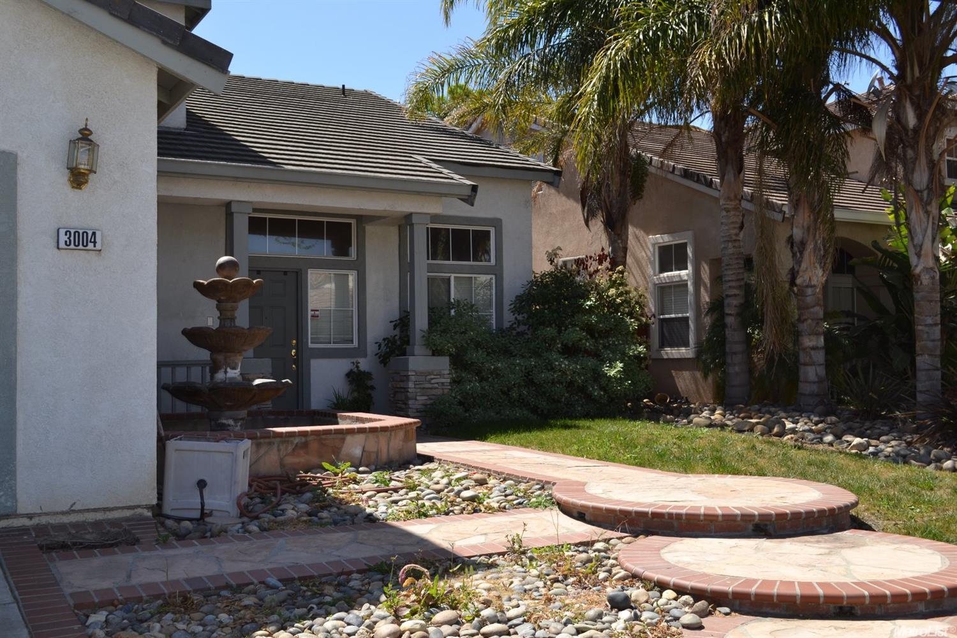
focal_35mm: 36
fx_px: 957
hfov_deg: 53.1
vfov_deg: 36.9
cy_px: 319
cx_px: 478
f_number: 7.1
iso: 100
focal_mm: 24
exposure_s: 1/200
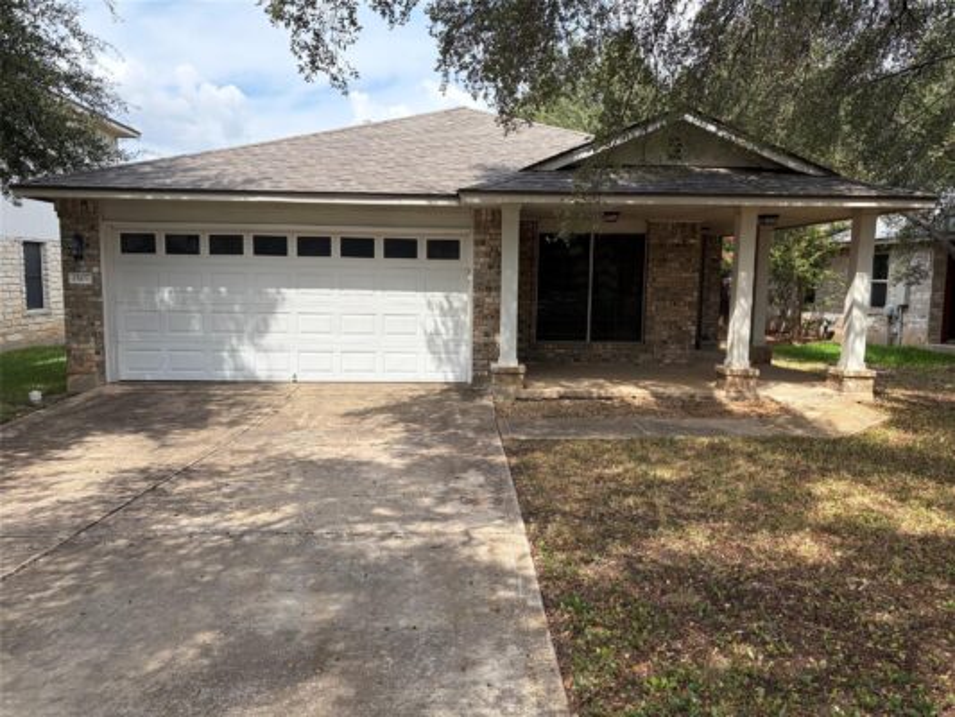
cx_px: 478
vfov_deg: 53.1
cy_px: 358
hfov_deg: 67.3
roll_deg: -0.3
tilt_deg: -5.8
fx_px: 717
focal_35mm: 26
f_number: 1.6
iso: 50
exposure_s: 1/1751
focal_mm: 5.96
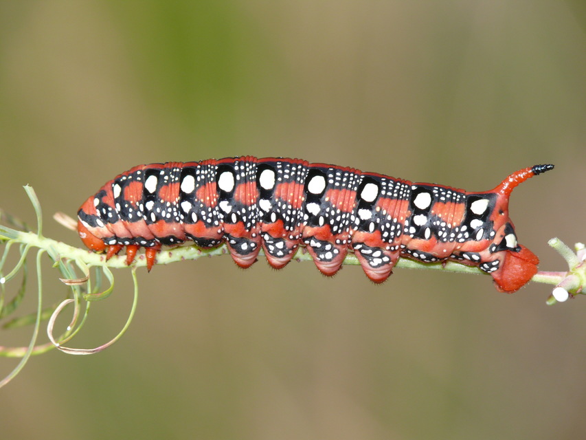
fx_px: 4030
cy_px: 220
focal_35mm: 238
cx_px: 293
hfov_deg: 8.3
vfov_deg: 6.2
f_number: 5.6
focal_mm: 50.3
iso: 100
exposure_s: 1/500
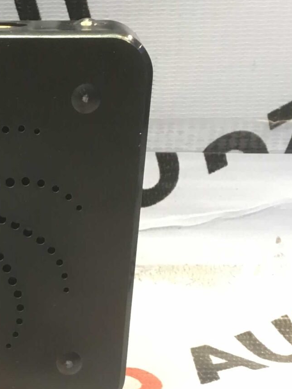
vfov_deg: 22.1
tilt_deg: -21.8
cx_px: -93
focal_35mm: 86
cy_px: 371
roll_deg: -0.1
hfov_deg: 16.2
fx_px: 967
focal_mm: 4.15
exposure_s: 1/33
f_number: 2.2
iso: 125
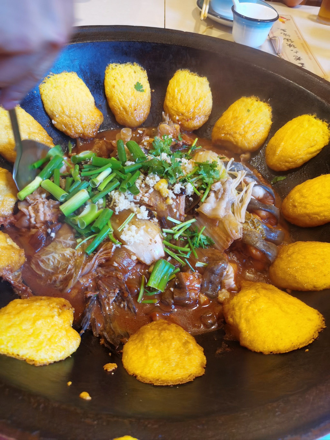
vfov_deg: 65.3
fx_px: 343
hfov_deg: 51.4
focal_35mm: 27
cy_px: 220
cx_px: 165
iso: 160
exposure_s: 1/50
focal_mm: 5.58
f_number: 1.8
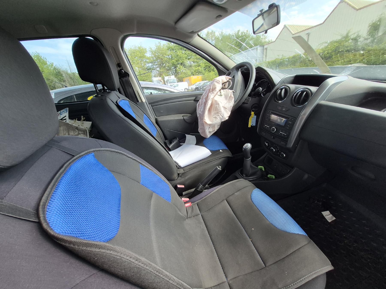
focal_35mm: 13
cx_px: 193
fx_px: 145
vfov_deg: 89.9
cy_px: 144
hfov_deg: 106.2
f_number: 2.2
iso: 40
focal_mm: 1.74
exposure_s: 1/159
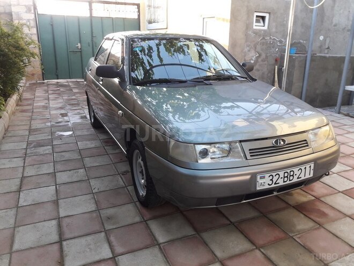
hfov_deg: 63.4
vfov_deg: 49.7
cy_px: 133
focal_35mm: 28
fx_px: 286
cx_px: 177
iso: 50
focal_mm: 3.7
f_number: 1.9
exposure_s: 1/50
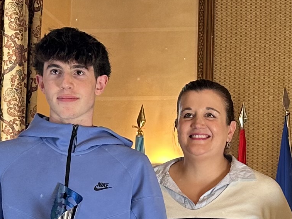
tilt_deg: +6.5
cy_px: 264
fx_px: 1080
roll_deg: -0.9
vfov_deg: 11.4
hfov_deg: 14.9
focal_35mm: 128
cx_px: 357
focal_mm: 6.86
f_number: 1.78
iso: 125
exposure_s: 1/100
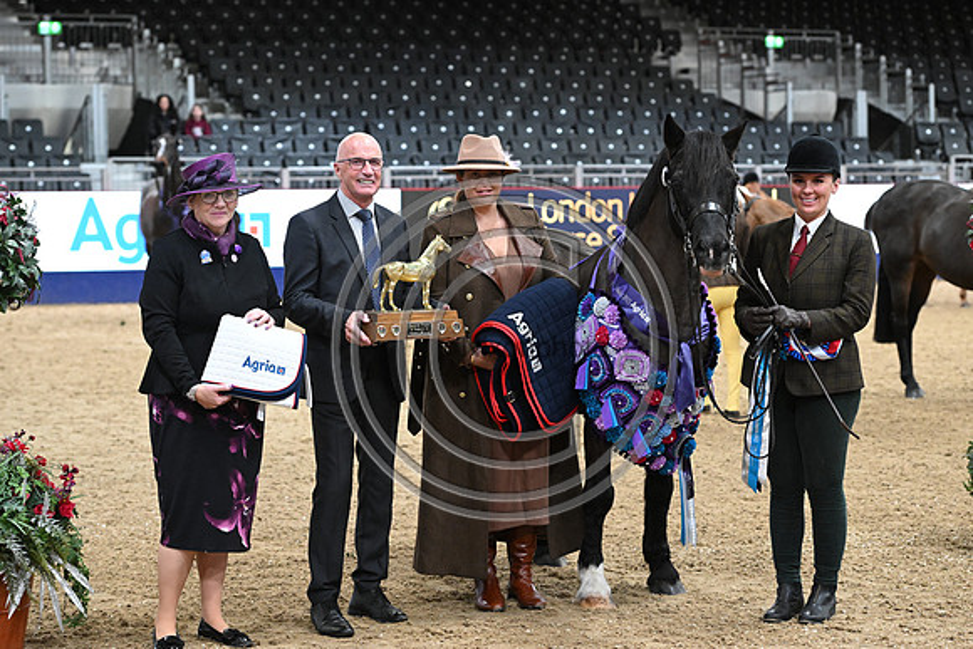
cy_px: 324
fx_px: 2487
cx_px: 486
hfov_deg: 22.1
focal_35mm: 92
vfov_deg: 14.9
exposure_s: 1/500
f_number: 4.5
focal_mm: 92
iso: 6400
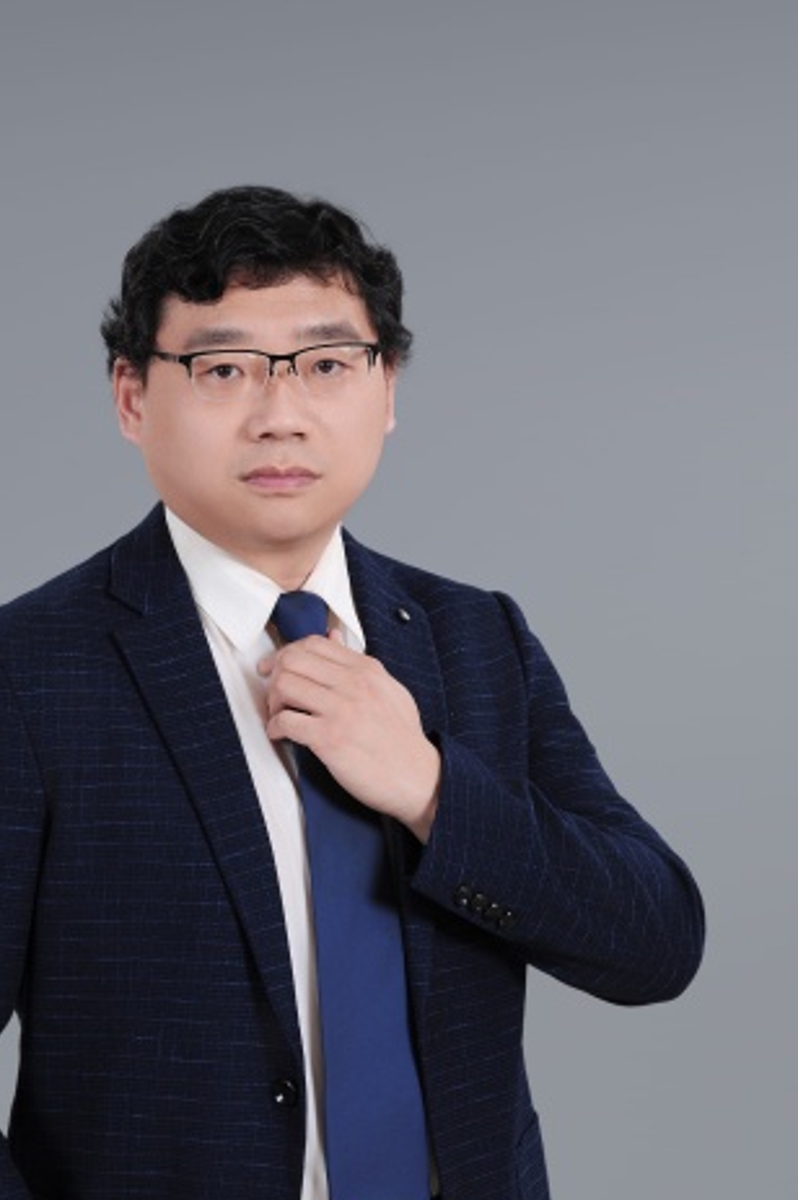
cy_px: 825
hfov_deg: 11.0
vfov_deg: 16.5
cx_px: 329
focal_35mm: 124
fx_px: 4129
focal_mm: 85
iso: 100
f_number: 9
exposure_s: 1/125
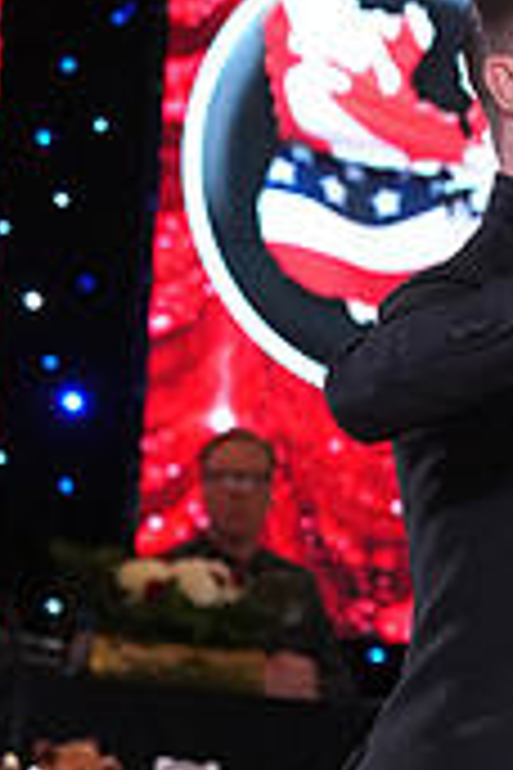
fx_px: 6946
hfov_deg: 4.2
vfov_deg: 6.3
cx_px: 812
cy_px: 977
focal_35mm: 325
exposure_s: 1/250
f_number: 5
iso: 3200
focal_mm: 96
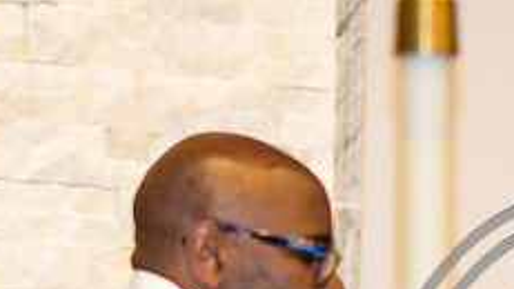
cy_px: 522
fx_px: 7333
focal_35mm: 538
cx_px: 449
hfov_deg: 4.0
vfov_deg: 2.3
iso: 100
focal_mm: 105
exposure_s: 1/100
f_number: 1.6
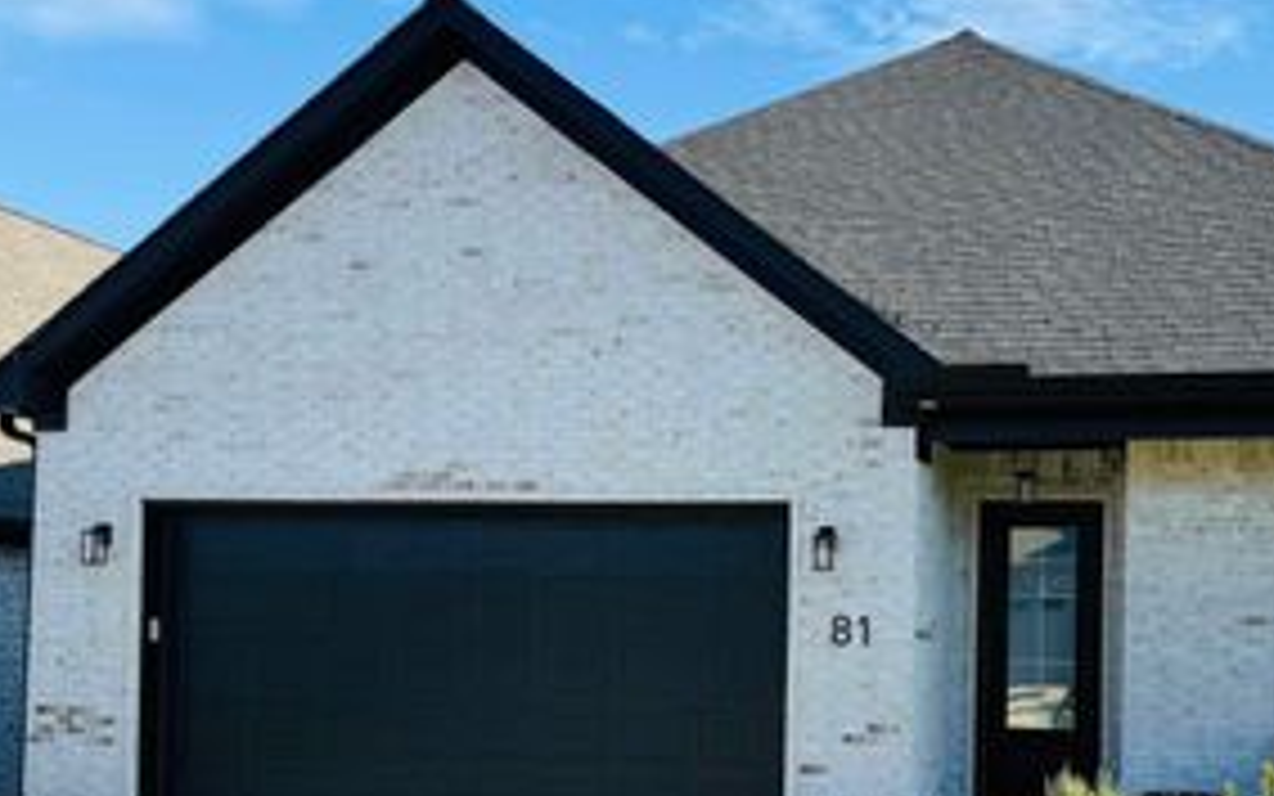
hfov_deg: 43.5
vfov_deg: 28.2
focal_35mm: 45
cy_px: 591
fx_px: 1563
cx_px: 887
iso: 80
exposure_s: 1/2703
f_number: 1.78
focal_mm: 6.76
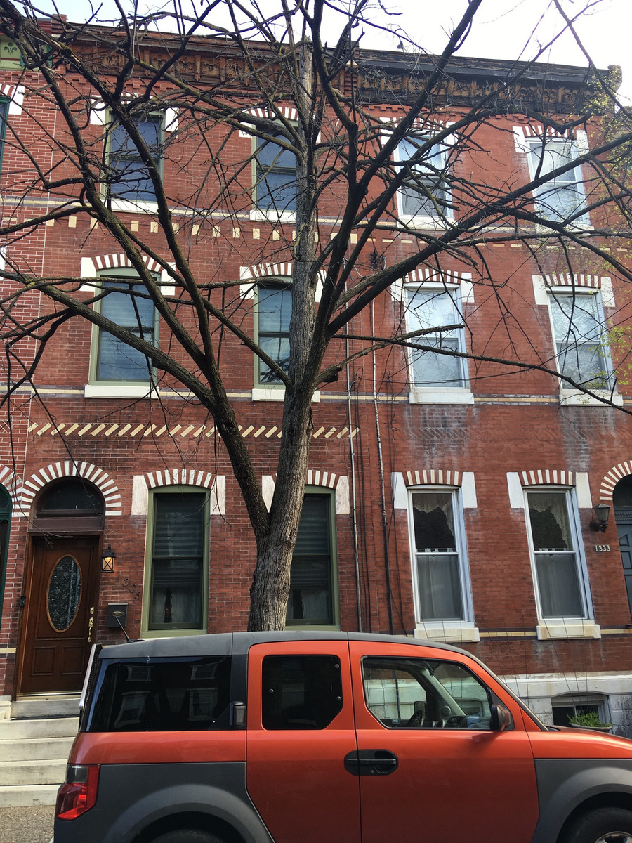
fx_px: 706
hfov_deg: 48.2
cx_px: 316
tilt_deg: +16.7
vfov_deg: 61.7
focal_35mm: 29
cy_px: 422
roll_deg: +0.0
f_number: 2.2
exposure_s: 1/120
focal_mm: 4.15
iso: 25
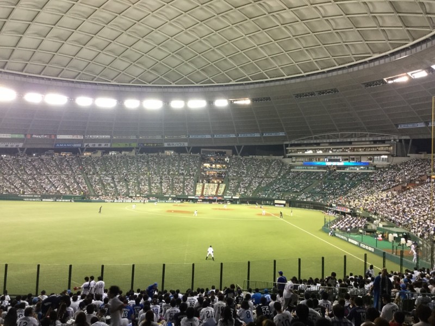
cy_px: 163
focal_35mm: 31
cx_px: 218
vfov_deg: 45.4
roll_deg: -2.8
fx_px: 390
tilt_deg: +2.2
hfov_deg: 58.4
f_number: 2.4
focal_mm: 3.3
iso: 64
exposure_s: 1/30
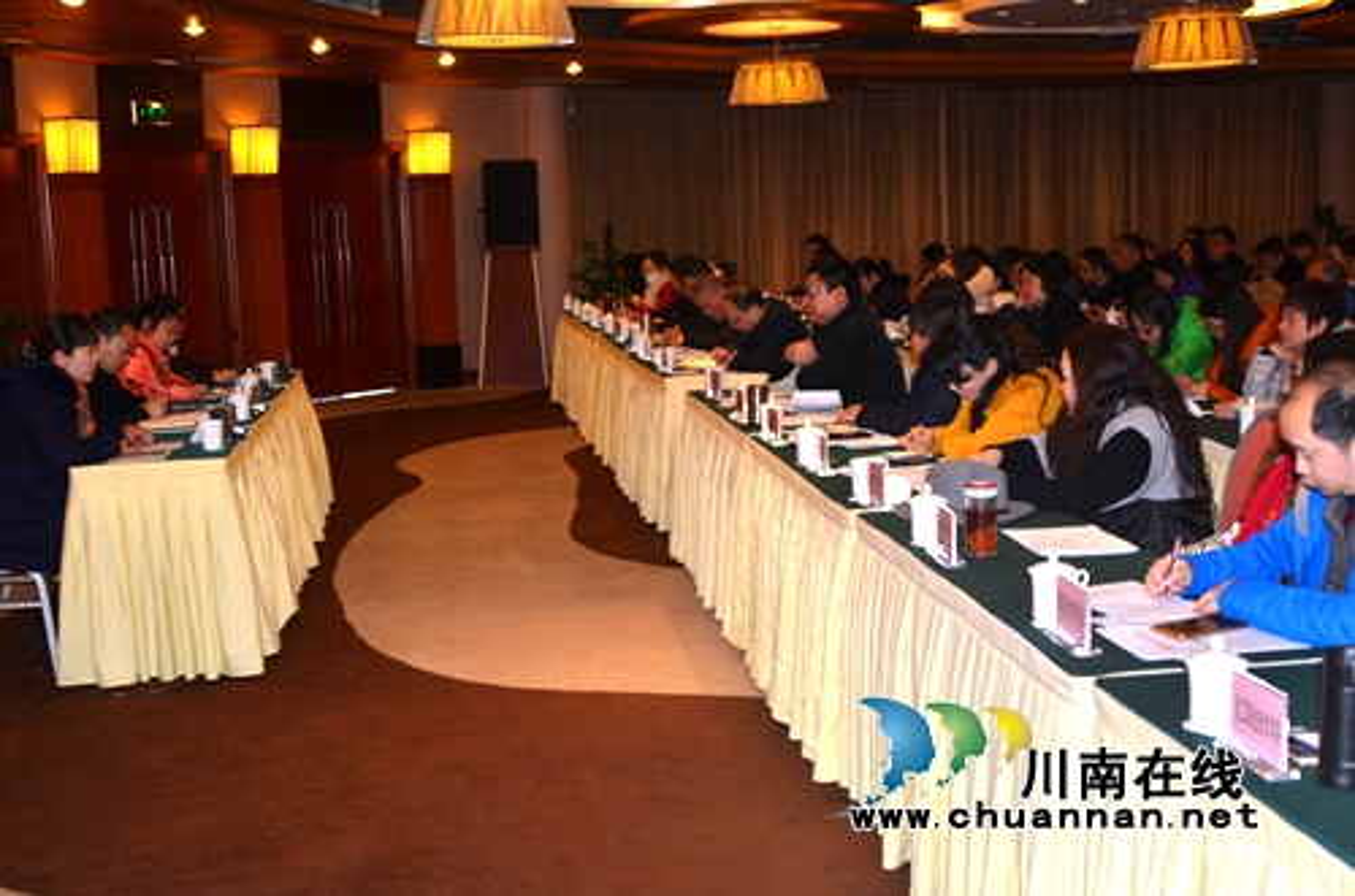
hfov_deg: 46.5
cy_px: 448
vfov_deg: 31.7
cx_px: 678
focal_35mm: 42
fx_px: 1577
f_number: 3.5
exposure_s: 1/60
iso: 100
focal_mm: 28
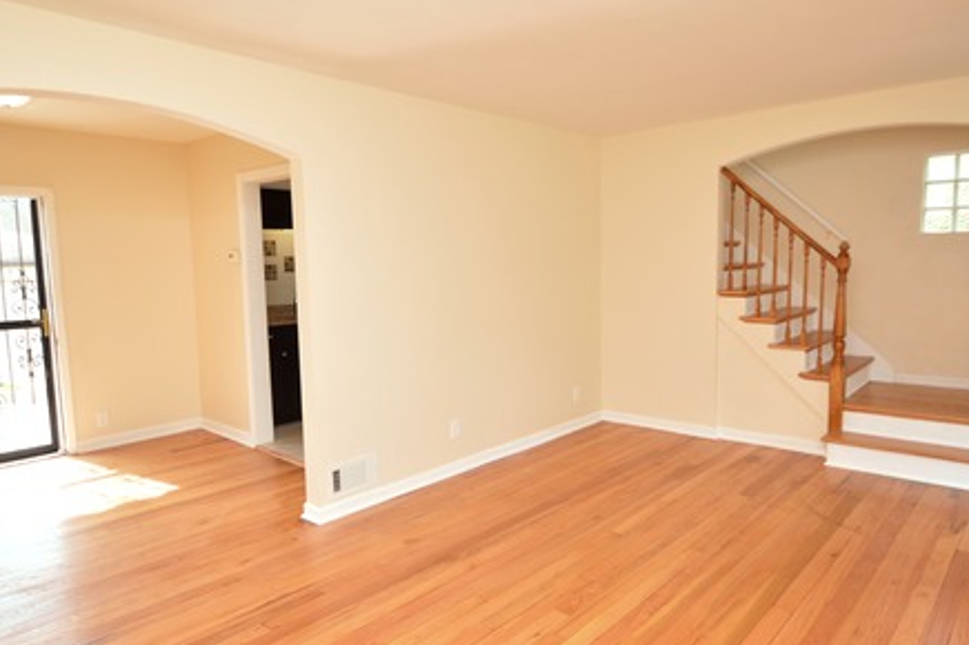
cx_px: 498
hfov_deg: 78.6
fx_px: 592
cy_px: 329
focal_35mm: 22
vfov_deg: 57.1
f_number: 4
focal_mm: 10
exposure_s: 1/60
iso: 100
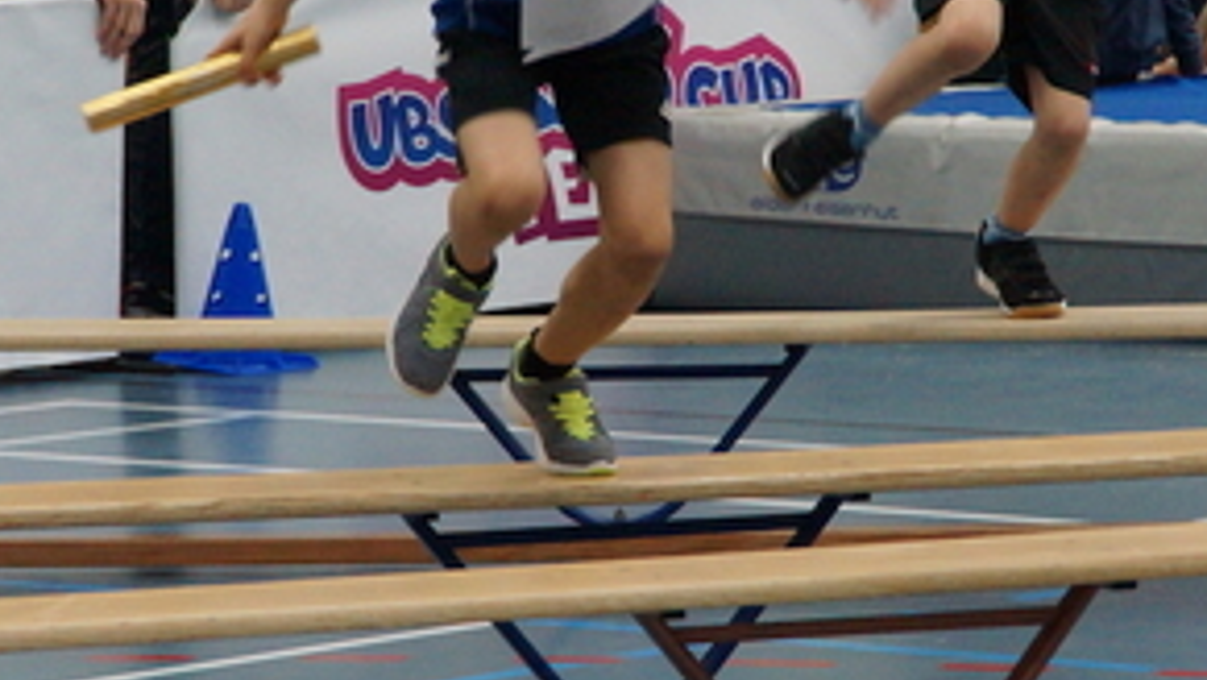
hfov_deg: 6.7
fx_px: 10246
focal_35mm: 320
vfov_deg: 3.8
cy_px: 284
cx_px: 647
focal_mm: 110
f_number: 5.6
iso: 3200
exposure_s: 1/125
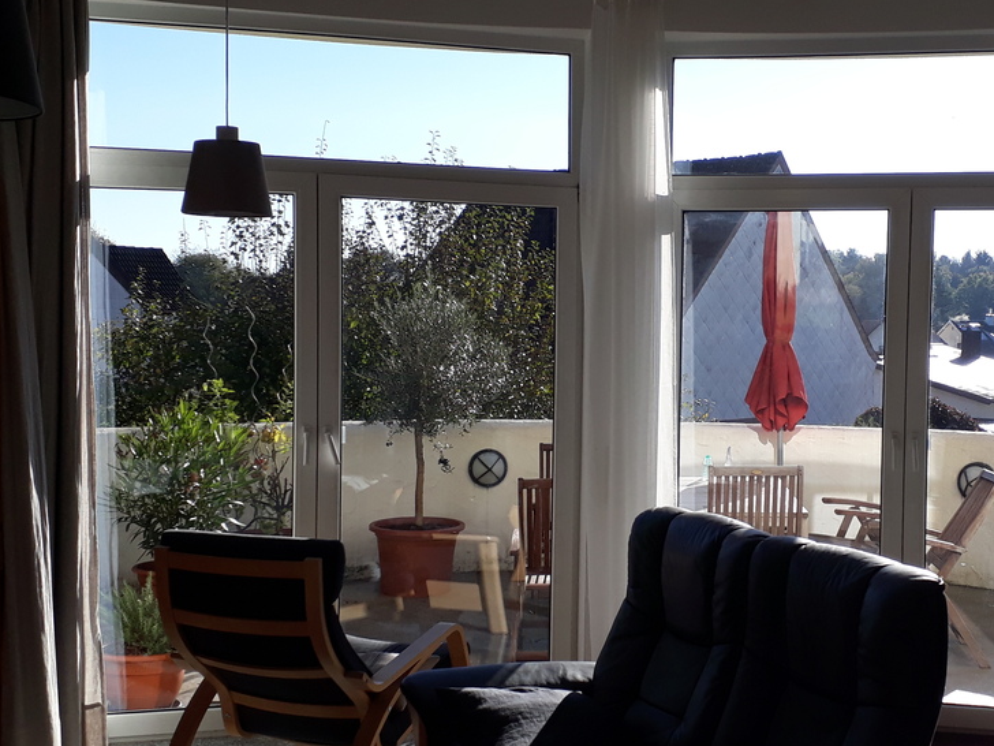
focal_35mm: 38
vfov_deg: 37.7
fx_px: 1091
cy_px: 377
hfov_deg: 48.3
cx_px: 646
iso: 40
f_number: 1.9
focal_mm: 3.6
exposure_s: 1/894
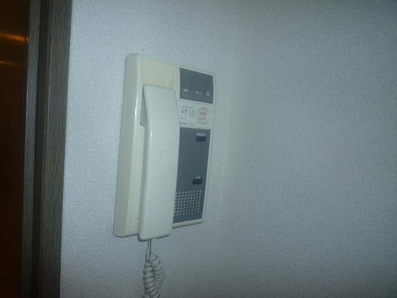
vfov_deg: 54.9
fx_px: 287
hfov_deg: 69.4
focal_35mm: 25
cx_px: 198
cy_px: 149
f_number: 2.8
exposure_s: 1/30
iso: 100
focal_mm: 4.4
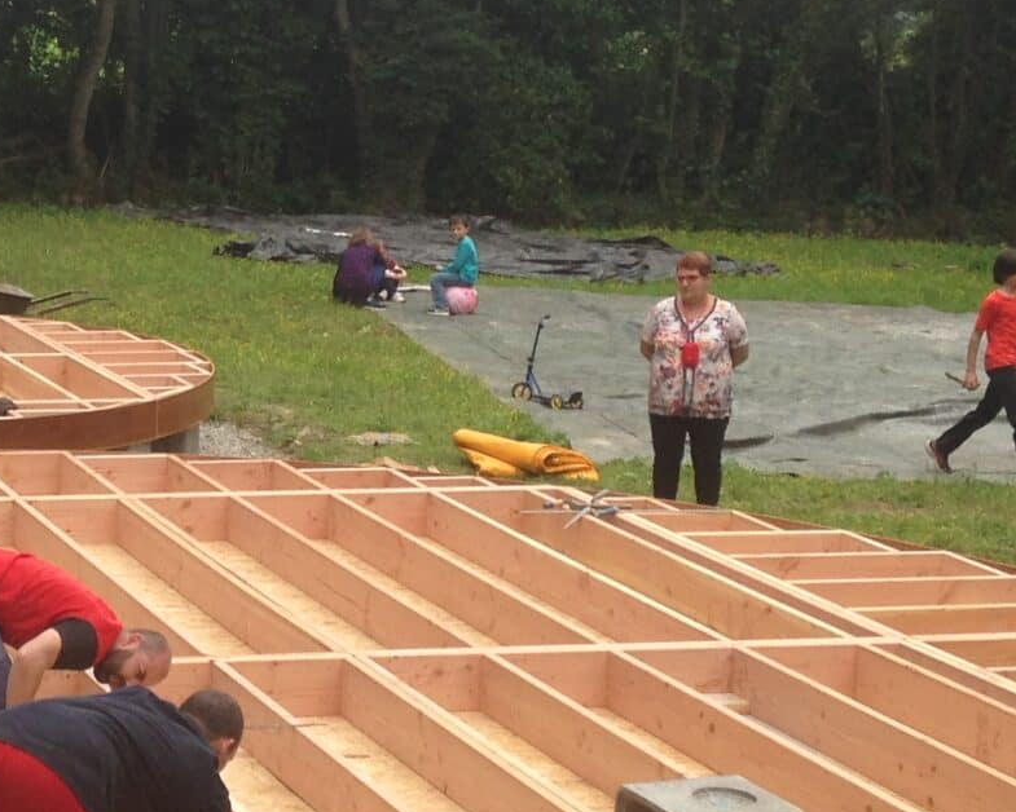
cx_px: 3
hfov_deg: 17.8
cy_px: 467
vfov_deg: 14.7
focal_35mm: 105
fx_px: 3157
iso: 50
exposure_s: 1/264
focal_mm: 4.12
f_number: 2.4
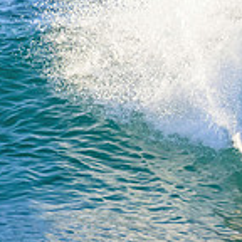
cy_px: 29
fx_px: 19014
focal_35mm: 2404
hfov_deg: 0.7
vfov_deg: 0.7
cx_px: 449
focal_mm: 700
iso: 3200
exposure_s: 1/2000
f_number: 11
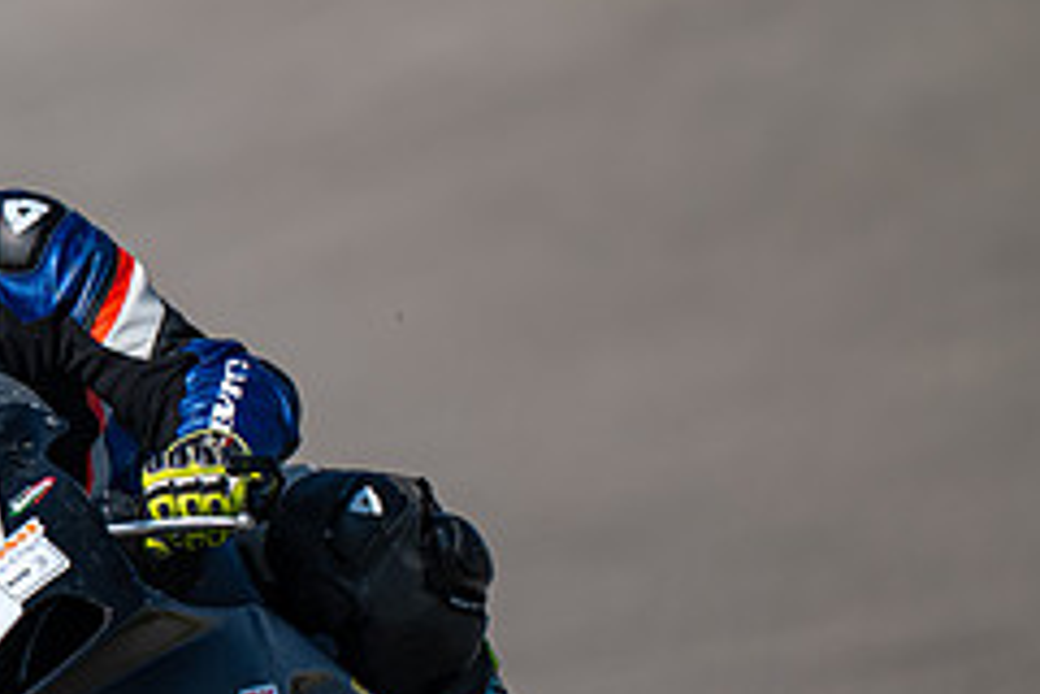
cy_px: 588
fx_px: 41886
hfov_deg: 1.4
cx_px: -178
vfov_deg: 0.9
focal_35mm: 1450
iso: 125
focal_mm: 600
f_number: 6.3
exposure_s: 1/1250
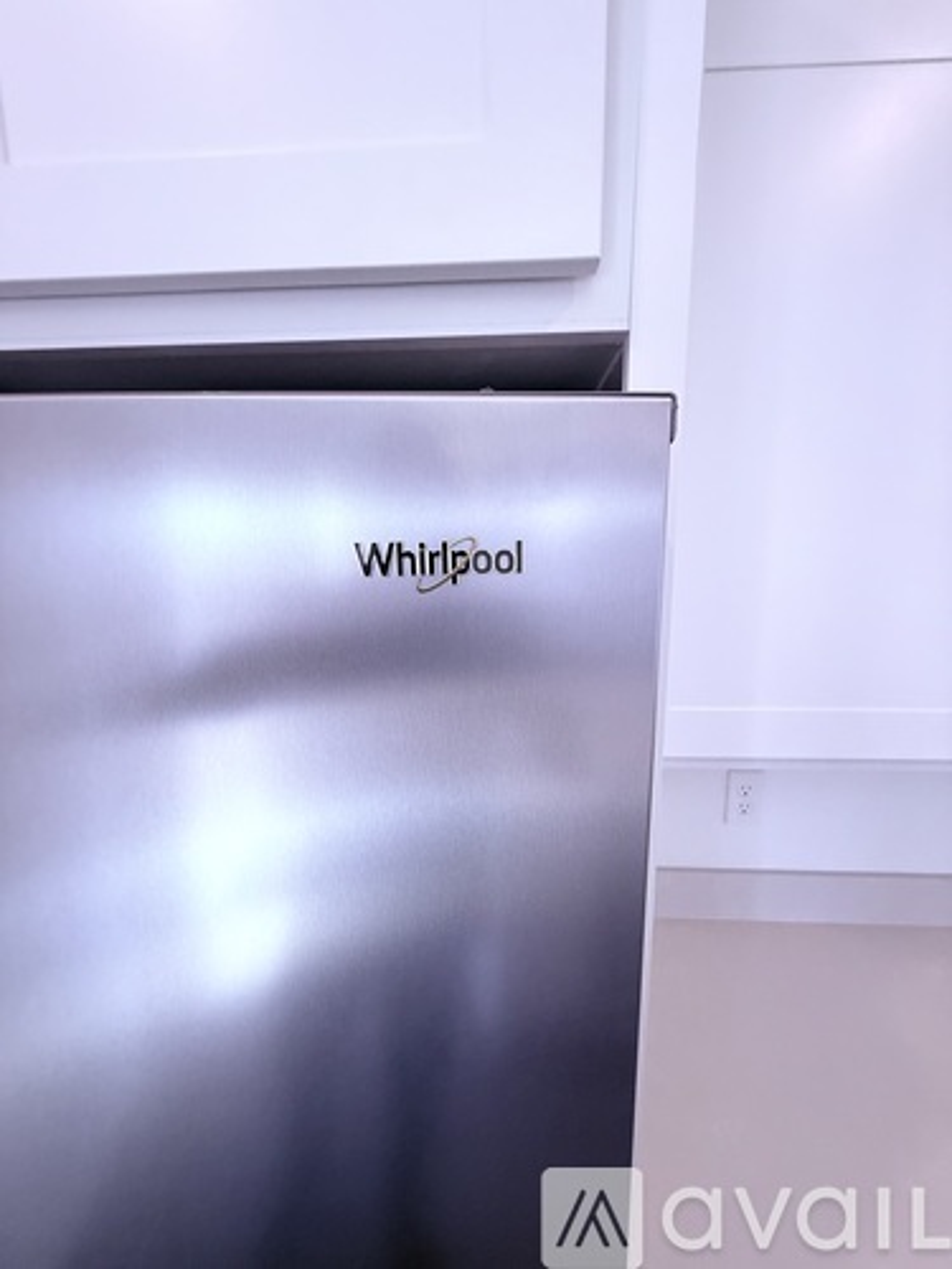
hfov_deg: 85.7
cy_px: 634
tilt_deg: -11.3
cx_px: 476
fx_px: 513
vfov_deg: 102.1
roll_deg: +1.9
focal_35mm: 14
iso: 160
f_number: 2.2
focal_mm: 2.22
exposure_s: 1/120
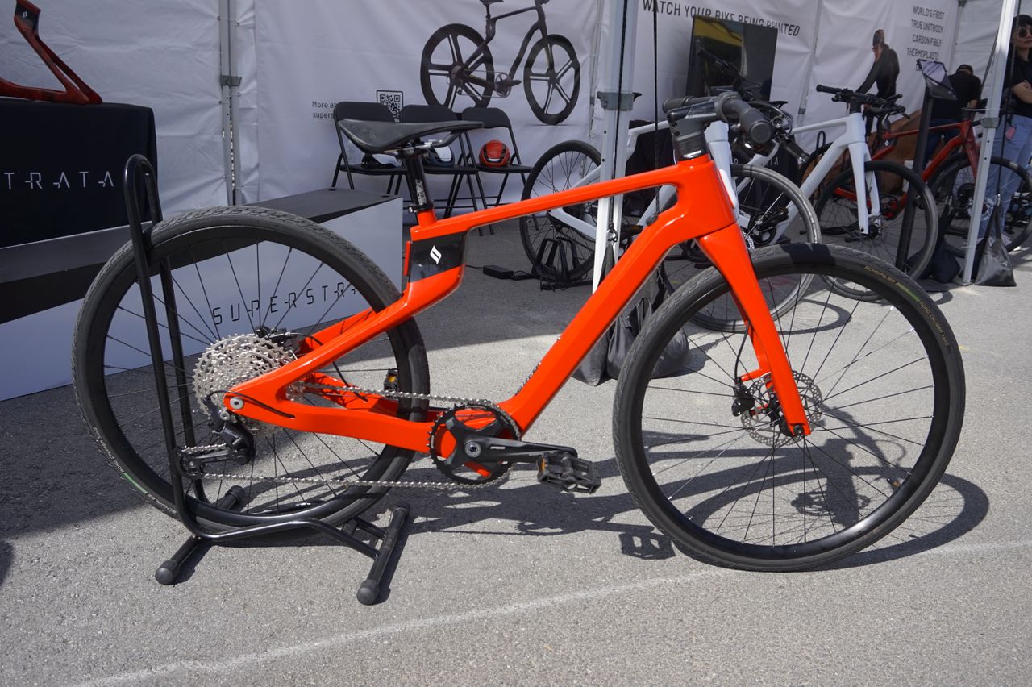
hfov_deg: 59.5
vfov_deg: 41.7
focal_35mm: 32
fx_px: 902
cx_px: 516
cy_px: 344
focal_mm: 21
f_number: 5.6
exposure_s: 1/500
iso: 100
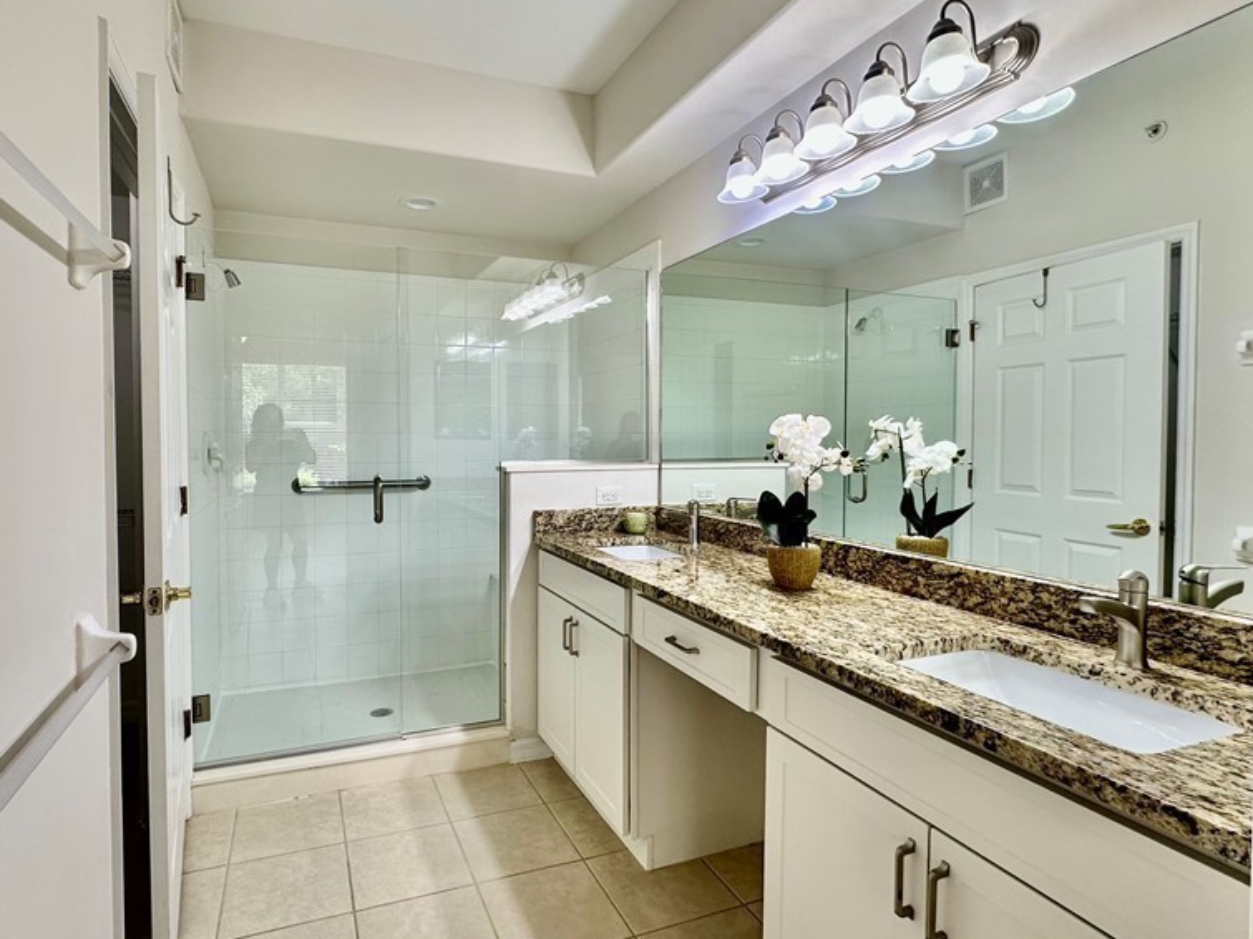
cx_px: 548
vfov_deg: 68.7
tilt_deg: -1.3
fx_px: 688
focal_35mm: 19
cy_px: 456
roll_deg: +0.1
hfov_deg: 84.3
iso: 100
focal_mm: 2.22
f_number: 2.2
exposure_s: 1/120
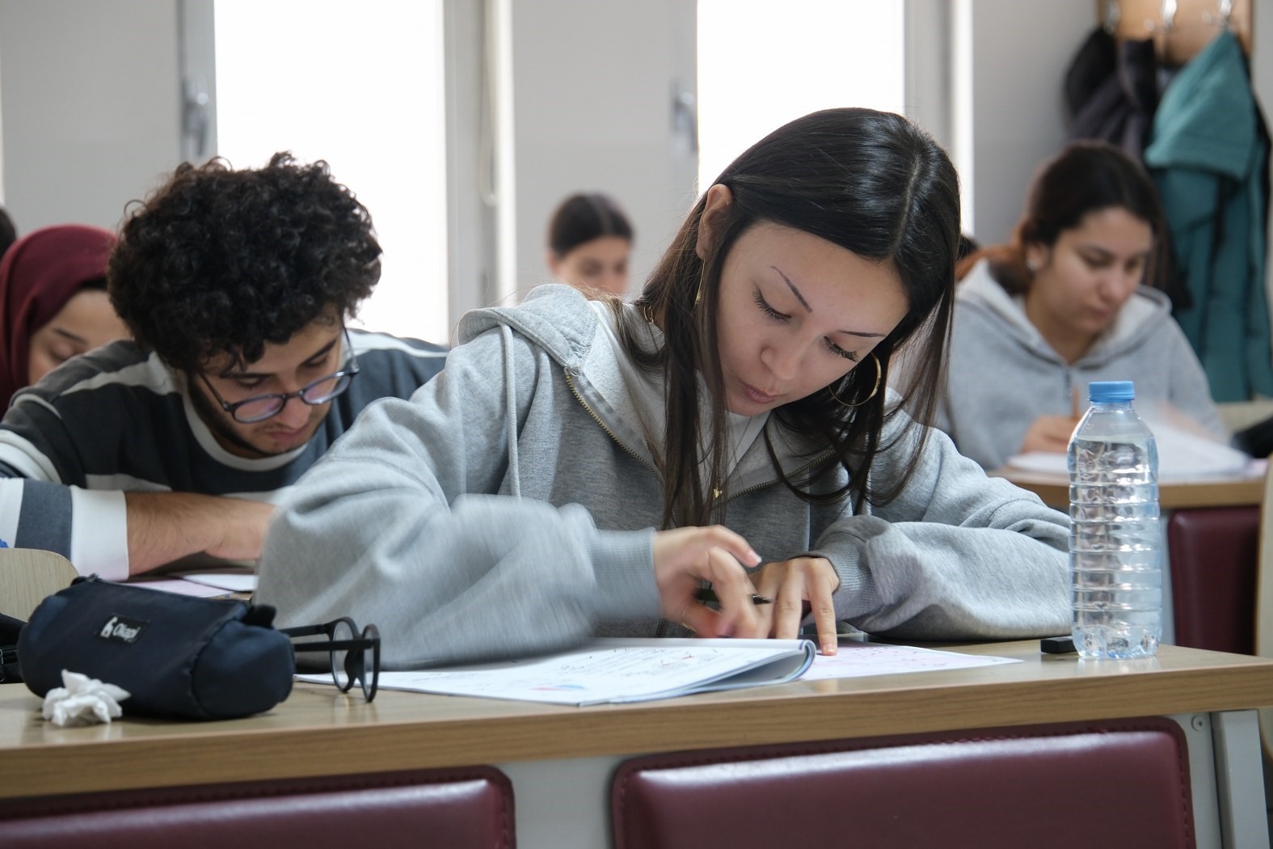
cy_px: 424
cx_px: 636
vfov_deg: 14.3
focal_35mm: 96
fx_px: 3394
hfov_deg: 21.2
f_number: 4
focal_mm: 63.8
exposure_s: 1/10
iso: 500
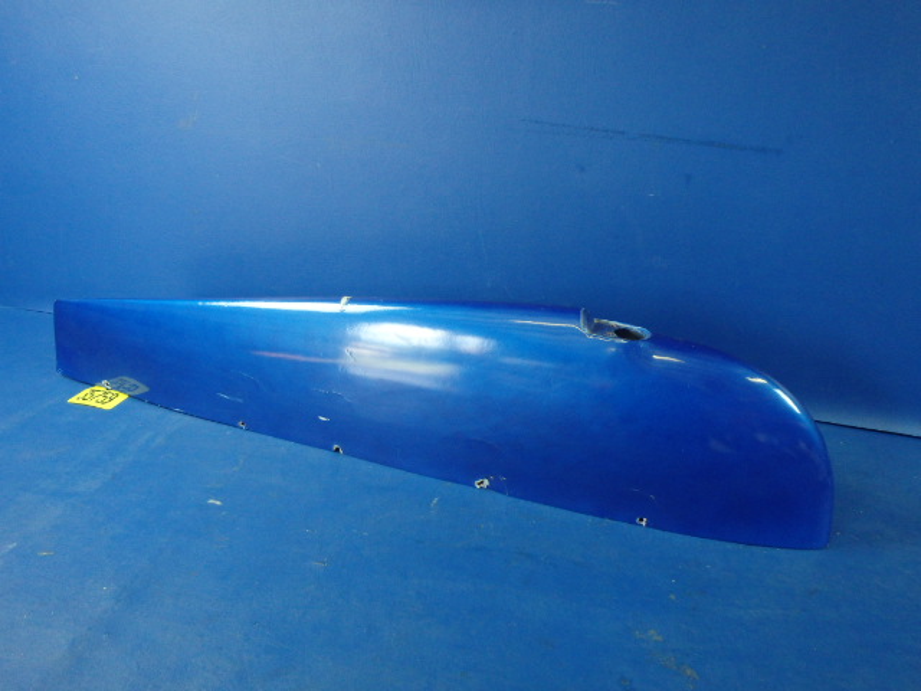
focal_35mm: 28
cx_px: 460
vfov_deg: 49.7
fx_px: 745
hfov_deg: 63.4
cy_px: 346
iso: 400
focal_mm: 5
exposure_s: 1/30
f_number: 3.9
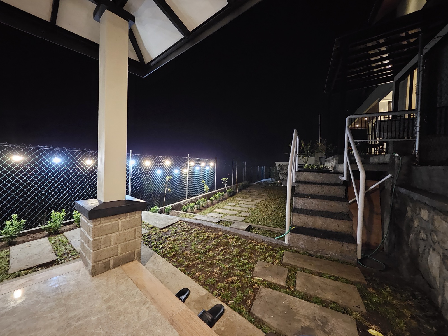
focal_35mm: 13
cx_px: 224
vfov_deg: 89.9
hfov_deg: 106.2
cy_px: 168
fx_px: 168
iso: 1000
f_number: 2.2
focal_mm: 1.74
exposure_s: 1/25
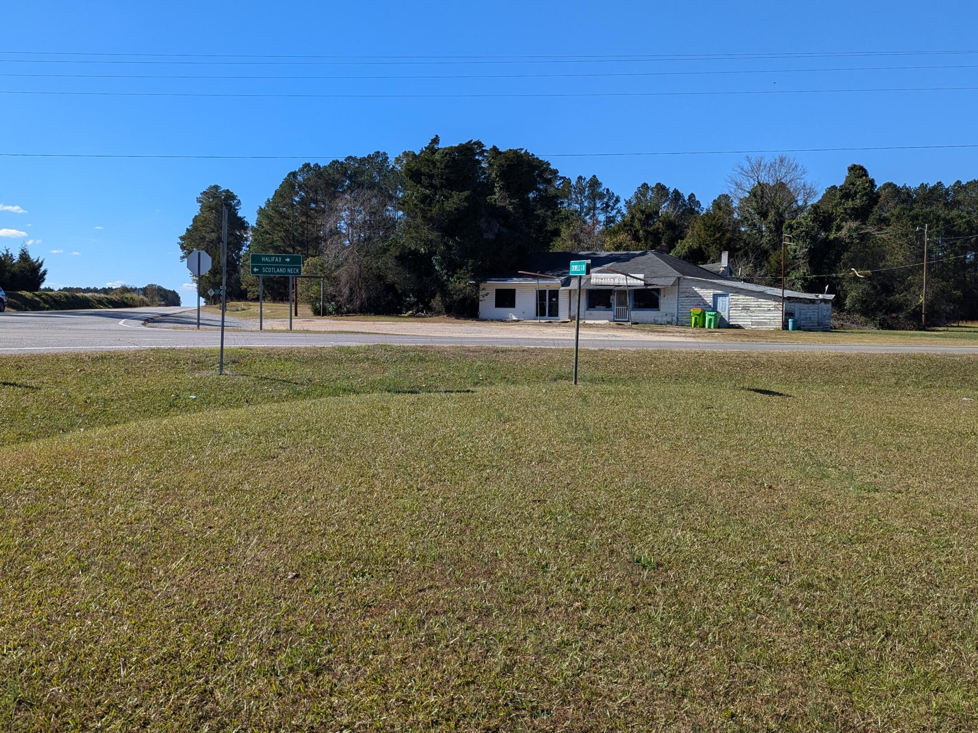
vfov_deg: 42.9
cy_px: 348
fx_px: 932
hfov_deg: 54.8
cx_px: 379
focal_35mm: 33
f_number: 1.85
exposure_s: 1/2096
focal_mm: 6.81
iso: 47
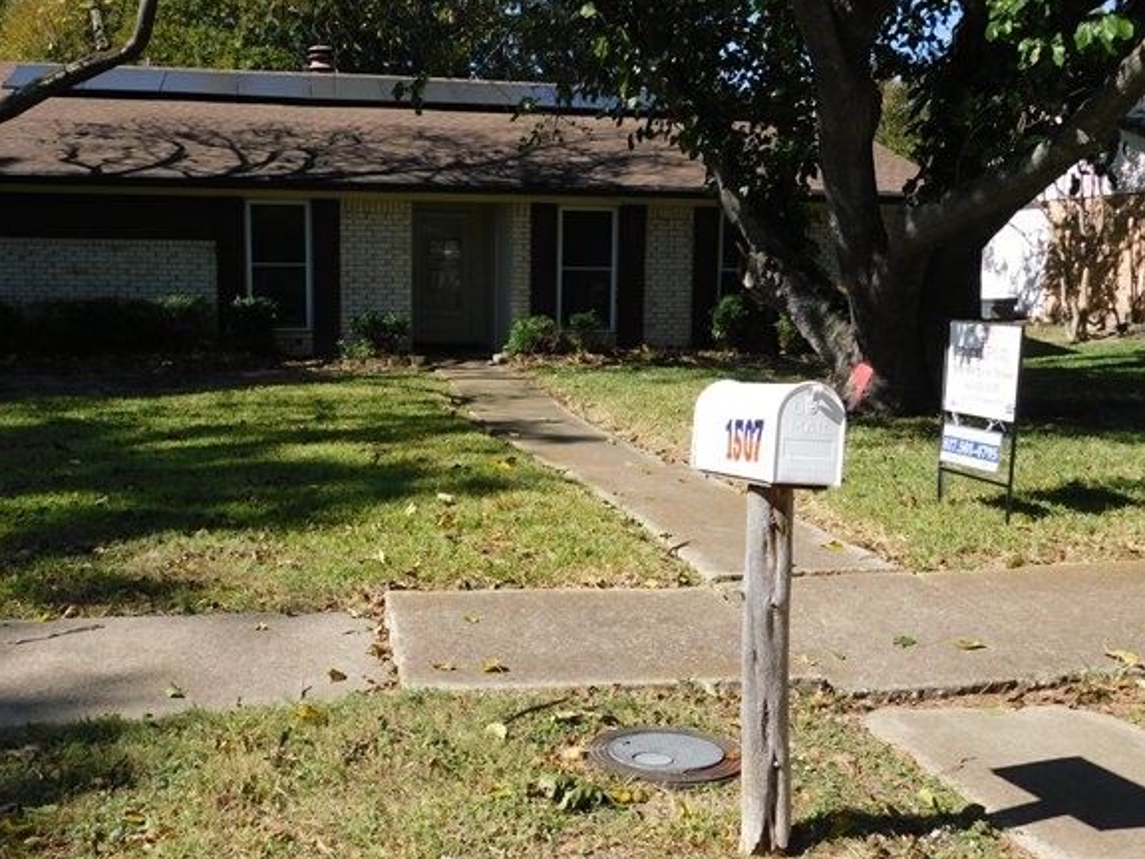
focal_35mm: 40
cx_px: 523
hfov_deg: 46.7
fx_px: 1323
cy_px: 463
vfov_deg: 35.9
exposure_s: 1/1000
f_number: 3.5
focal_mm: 6.3
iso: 125
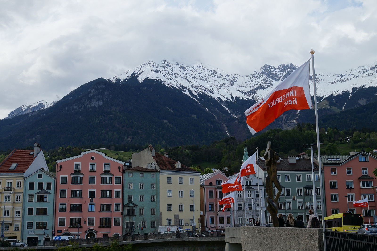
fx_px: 471
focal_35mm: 45
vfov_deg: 29.8
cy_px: 126
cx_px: 188
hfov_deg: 43.6
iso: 100
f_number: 7.1
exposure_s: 1/200
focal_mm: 30
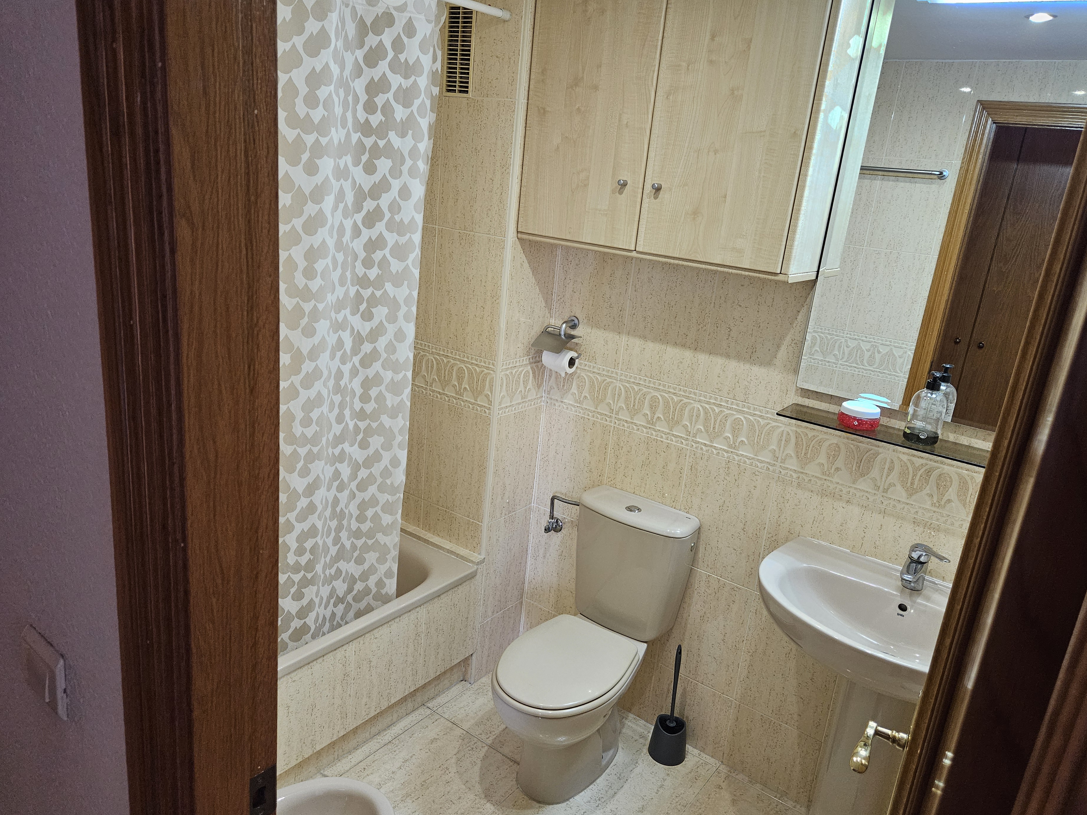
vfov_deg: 54.9
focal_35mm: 25
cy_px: 412
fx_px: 785
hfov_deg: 69.4
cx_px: 567
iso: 500
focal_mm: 5.4
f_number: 1.8
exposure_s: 1/100
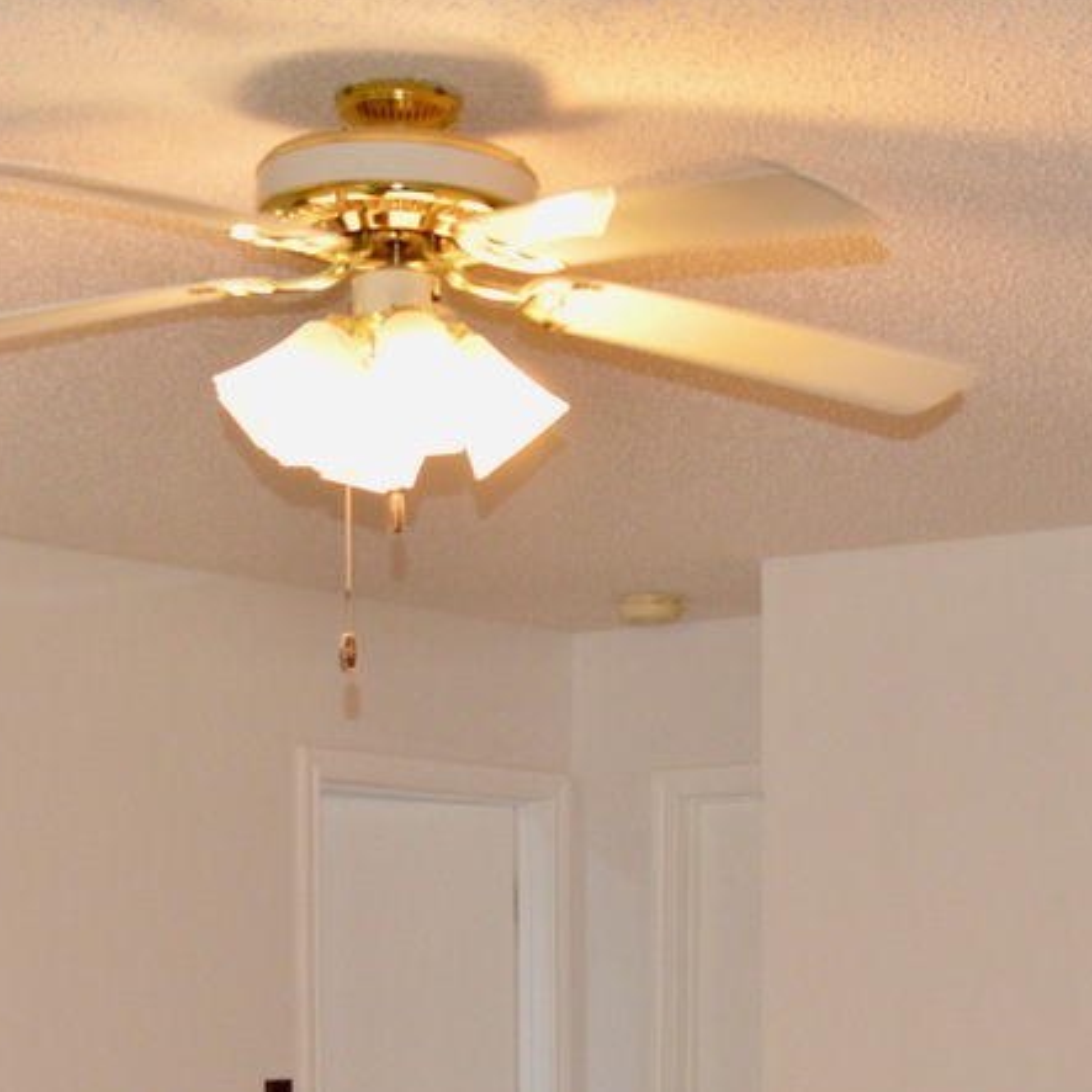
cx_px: 700
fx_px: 2998
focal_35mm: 84
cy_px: 1156
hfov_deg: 20.6
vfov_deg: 19.9
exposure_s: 1/60
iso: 400
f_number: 4
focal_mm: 18
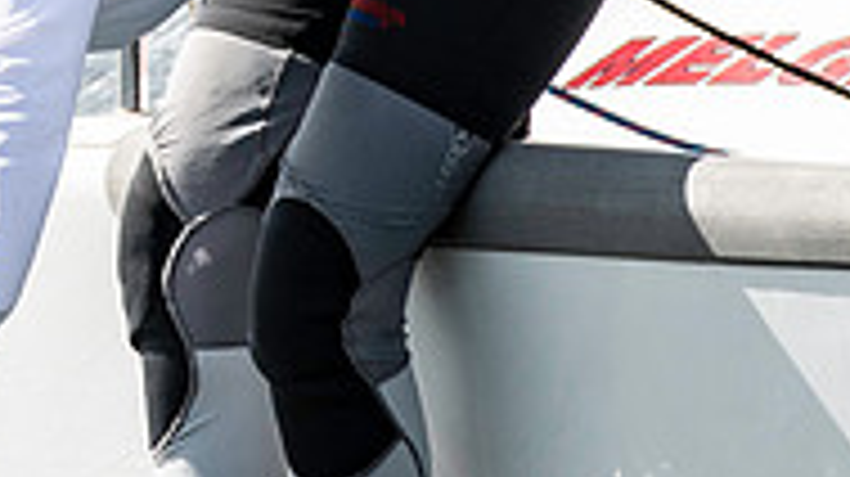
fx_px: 46712
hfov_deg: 1.0
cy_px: -389
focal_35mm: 2074
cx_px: -126
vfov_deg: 0.6
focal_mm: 400
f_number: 5
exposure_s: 1/2500
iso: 320
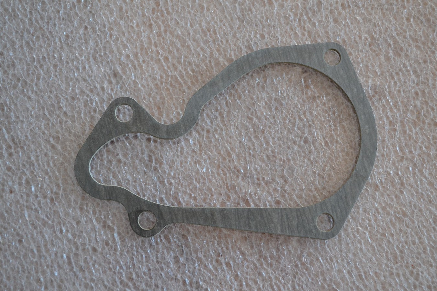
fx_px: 655
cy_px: 146
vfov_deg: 25.1
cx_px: 218
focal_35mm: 54
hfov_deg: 36.9
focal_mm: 36
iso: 1400
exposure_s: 1/60
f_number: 5
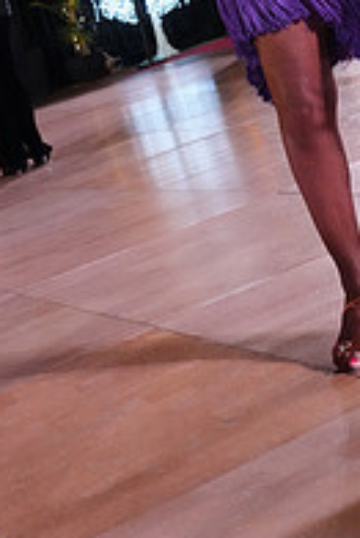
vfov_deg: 21.6
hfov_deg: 15.8
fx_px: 1288
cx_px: 78
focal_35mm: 86
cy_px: -140
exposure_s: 1/400
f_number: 6.3
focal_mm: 29
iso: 8000
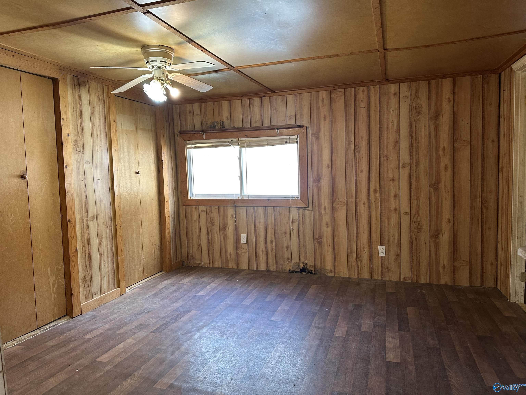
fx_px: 365
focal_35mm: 24
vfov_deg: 56.8
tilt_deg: -5.2
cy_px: 198
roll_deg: +1.7
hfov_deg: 71.6
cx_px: 263
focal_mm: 6.86
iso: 160
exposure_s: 1/60
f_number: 1.78
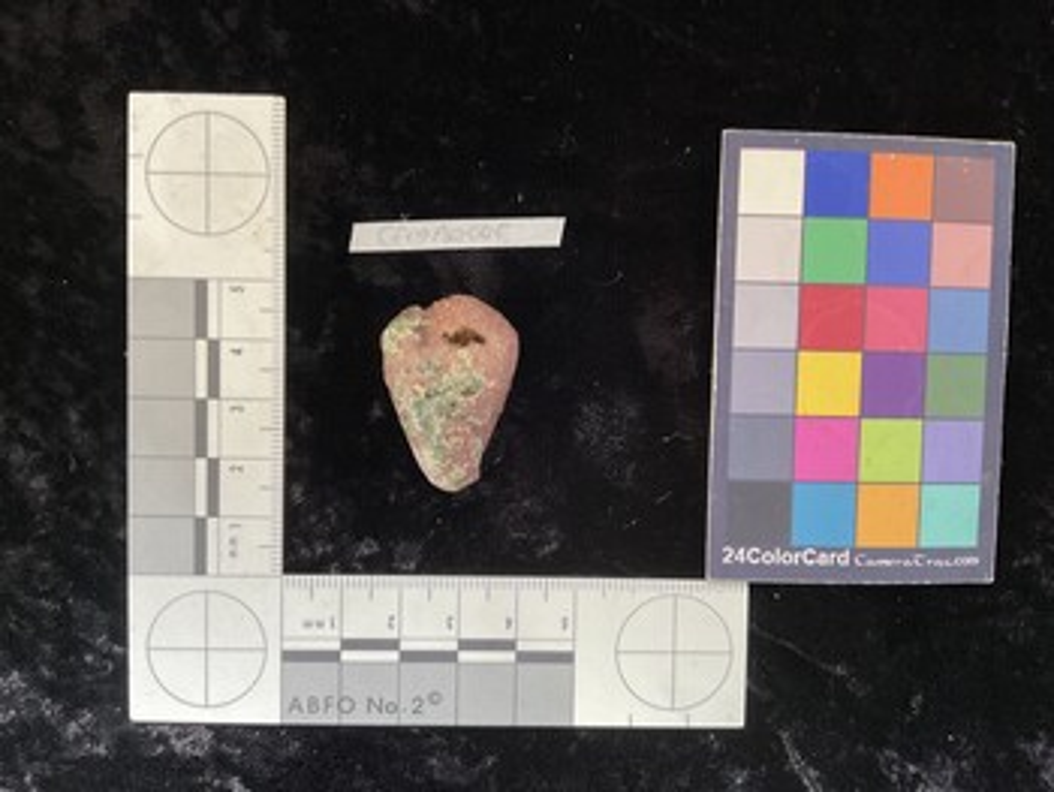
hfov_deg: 61.6
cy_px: 396
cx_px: 527
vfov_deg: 48.3
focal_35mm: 29
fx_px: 884
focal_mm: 3
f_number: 1.8
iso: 100
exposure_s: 1/60
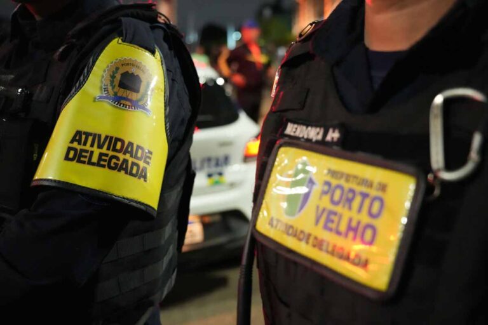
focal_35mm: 42
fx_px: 569
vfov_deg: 31.9
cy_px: 162
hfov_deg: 46.4
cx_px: 244
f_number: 4
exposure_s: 1/125
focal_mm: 42
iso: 16000
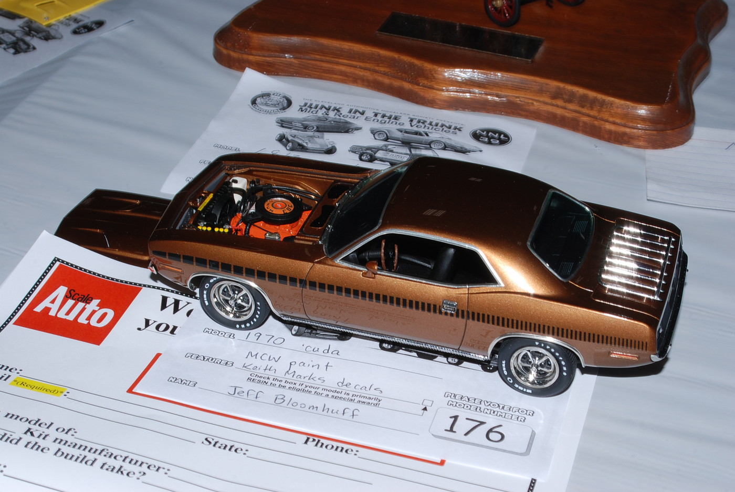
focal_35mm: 75
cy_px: 246
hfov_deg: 27.0
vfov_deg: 18.2
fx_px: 1533
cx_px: 368
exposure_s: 1/60
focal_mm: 50
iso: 100
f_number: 16
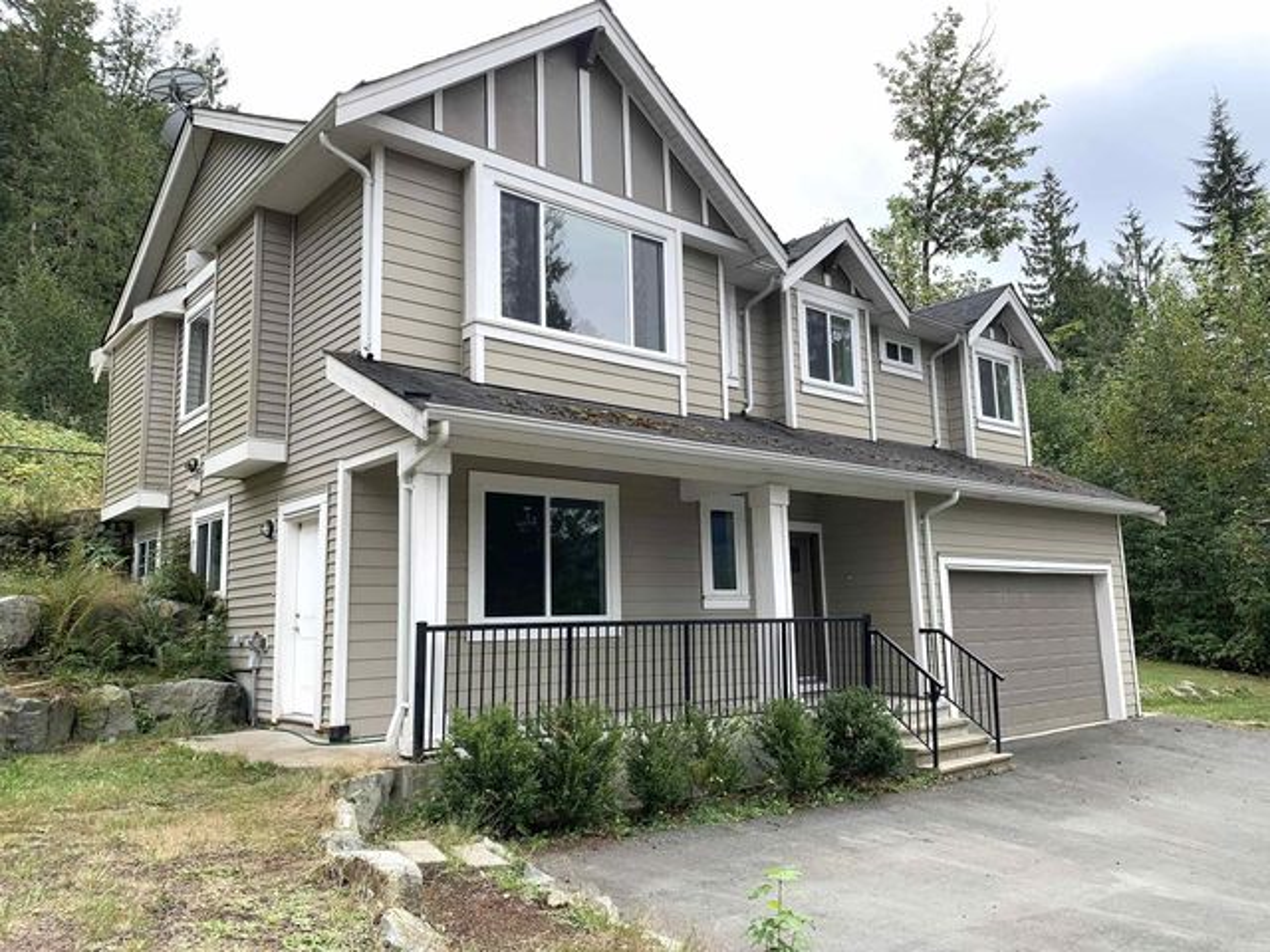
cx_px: 635
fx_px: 954
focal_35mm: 26
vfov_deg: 53.1
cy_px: 476
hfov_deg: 67.3
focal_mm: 4.25
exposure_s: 1/808
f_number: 1.8
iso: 25
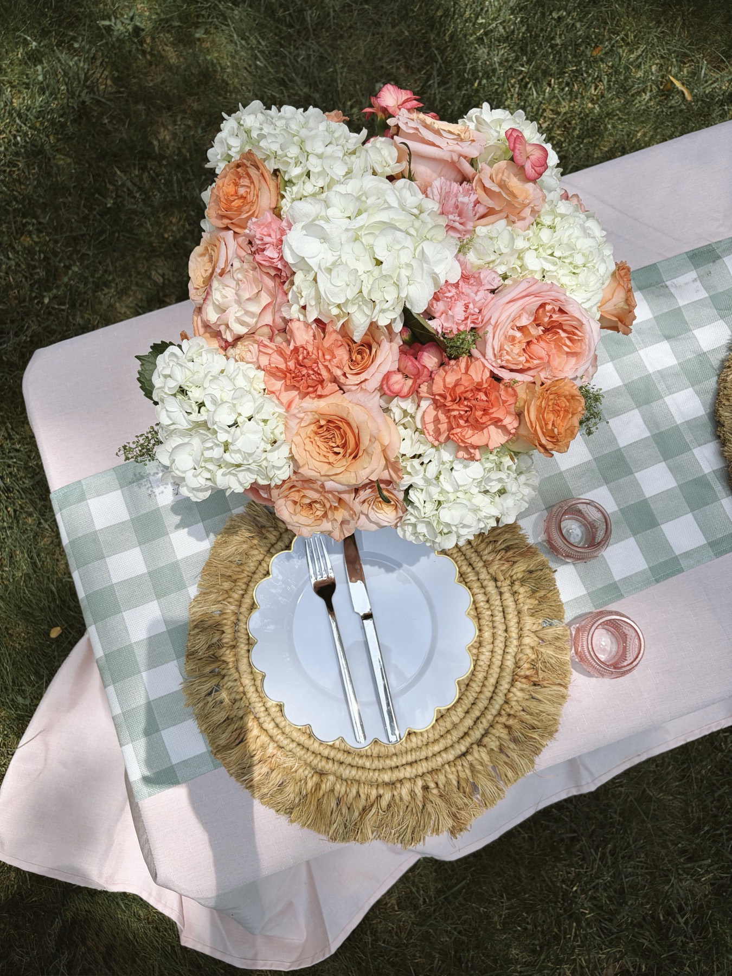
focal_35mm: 26
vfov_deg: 67.3
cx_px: 366
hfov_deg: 53.1
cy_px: 488
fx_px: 733
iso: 50
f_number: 1.6
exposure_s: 1/3448
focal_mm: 5.96
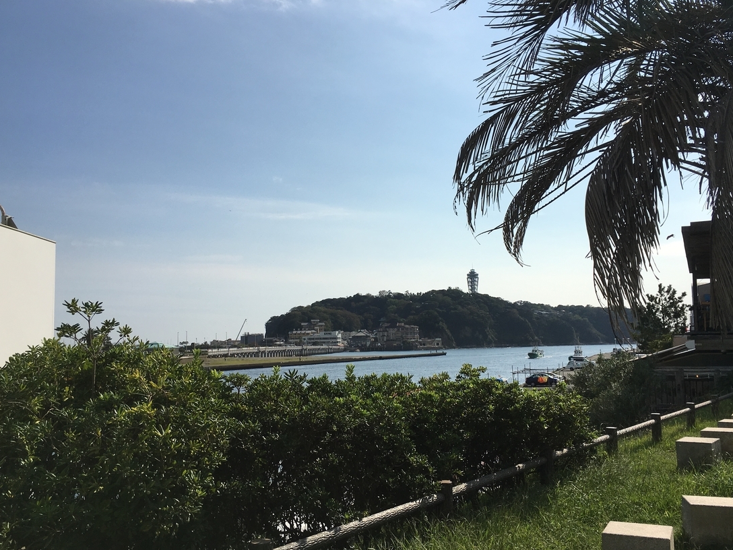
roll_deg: +0.7
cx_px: 384
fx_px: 678
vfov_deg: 44.1
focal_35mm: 32
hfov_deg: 56.8
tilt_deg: +3.1
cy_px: 297
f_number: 2.2
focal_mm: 4.15
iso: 25
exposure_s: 1/4049
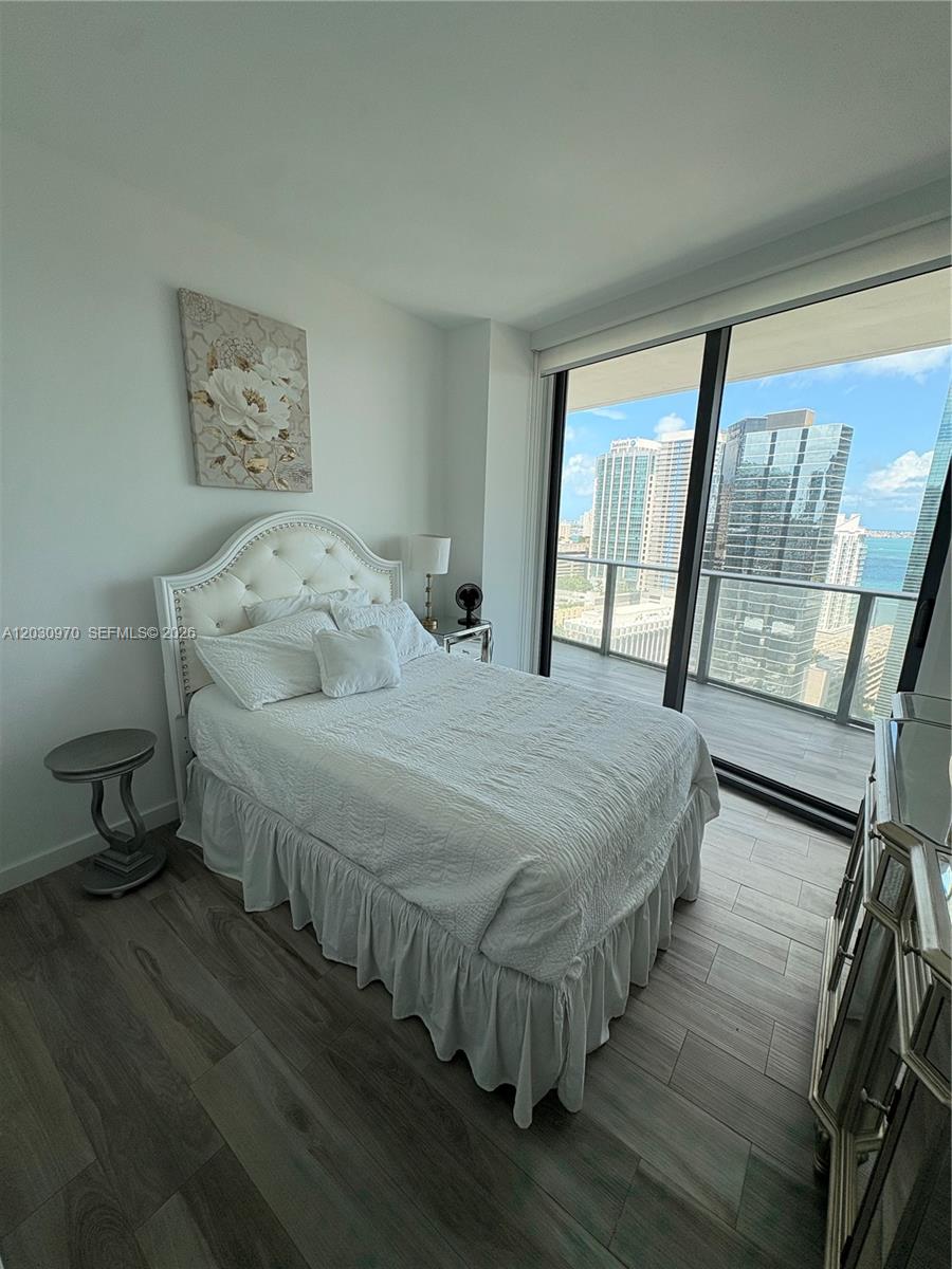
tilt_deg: -12.6
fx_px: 513
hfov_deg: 85.7
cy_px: 634
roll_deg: -1.7
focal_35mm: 14
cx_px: 476
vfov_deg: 102.1
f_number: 2.2
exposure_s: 1/508
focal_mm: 2.22
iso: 64
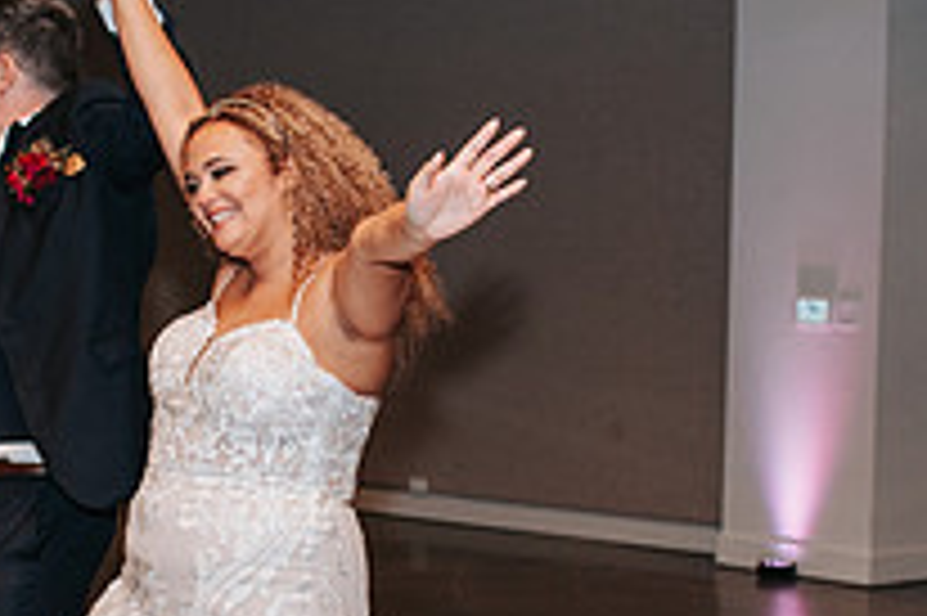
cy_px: 434
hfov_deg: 19.7
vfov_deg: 13.2
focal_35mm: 103
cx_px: 253
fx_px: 2650
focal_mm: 35
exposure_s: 1/200
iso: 1000
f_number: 2.8
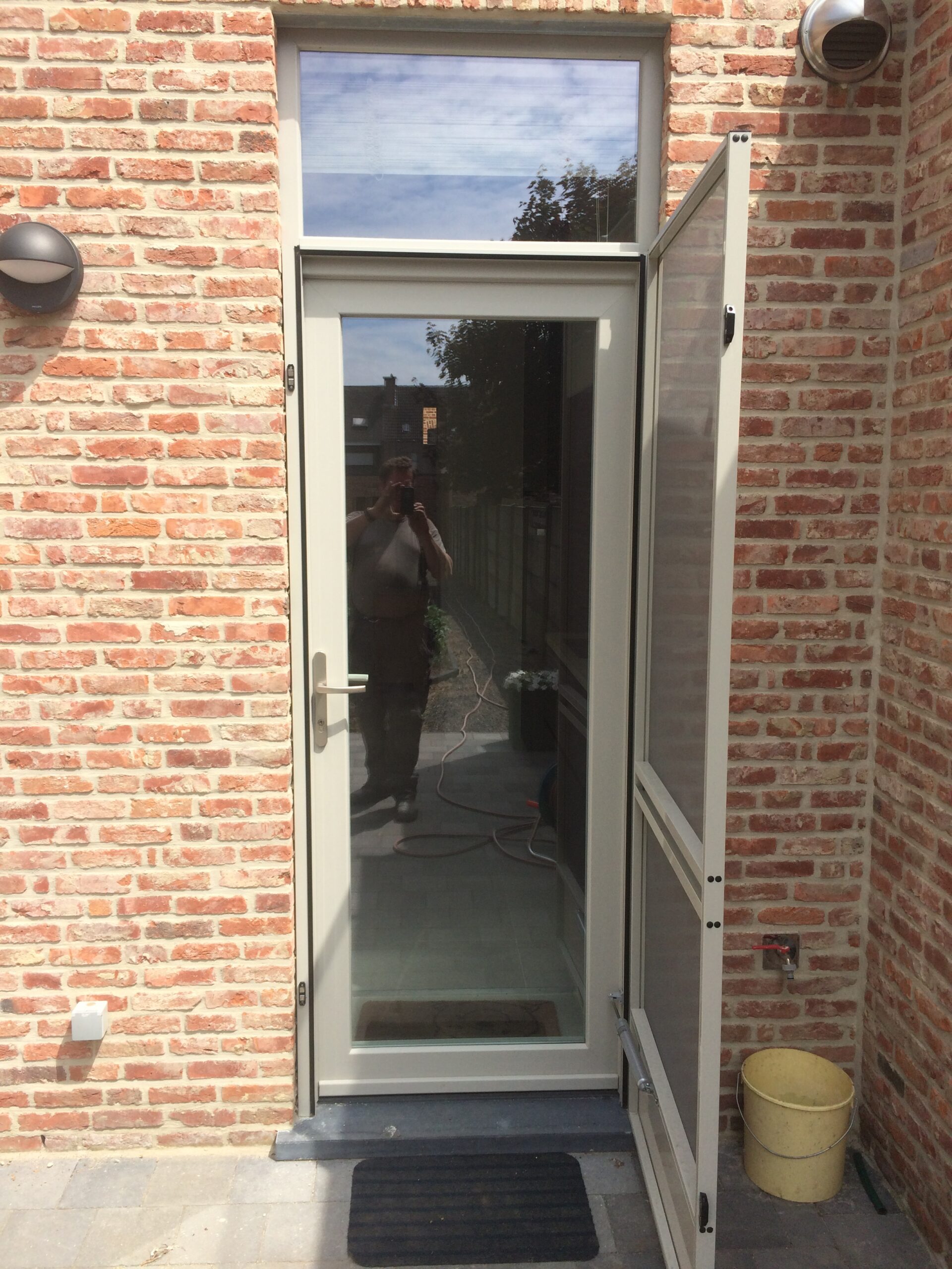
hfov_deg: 48.2
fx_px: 1063
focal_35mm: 29
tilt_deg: -8.8
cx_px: 476
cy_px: 634
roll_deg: +1.0
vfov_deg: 61.7
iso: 32
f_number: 2.2
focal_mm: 4.15
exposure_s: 1/1414
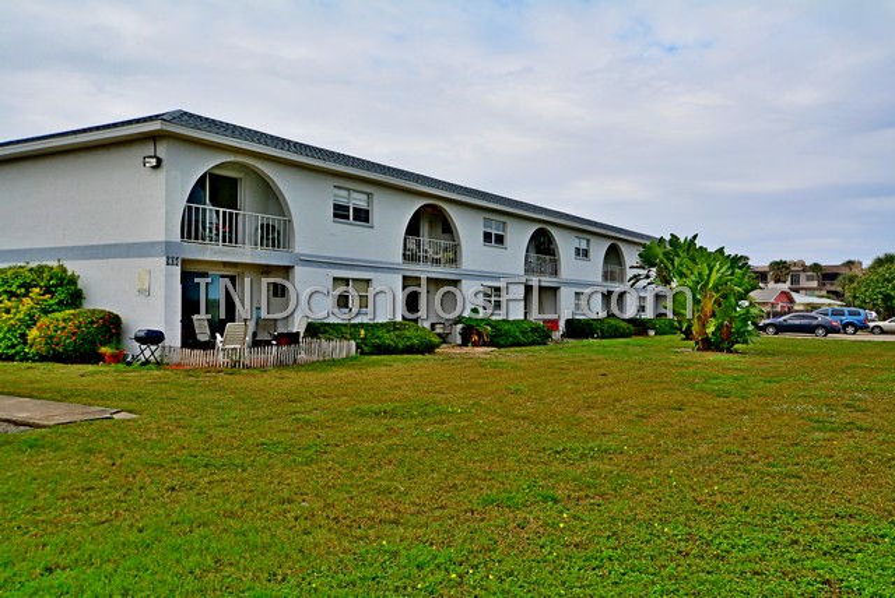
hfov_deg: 61.9
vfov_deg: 43.7
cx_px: 448
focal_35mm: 30
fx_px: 746
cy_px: 299
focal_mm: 20
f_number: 8
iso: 100
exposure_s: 1/250
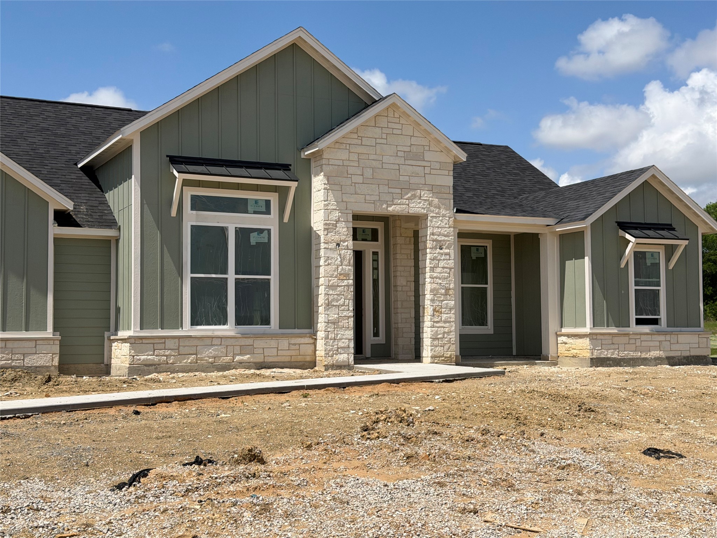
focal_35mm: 48
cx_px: 358
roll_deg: +1.0
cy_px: 269
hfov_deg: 39.7
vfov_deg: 30.3
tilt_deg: +3.7
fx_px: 994
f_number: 1.78
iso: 64
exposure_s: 1/7874
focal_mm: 6.76
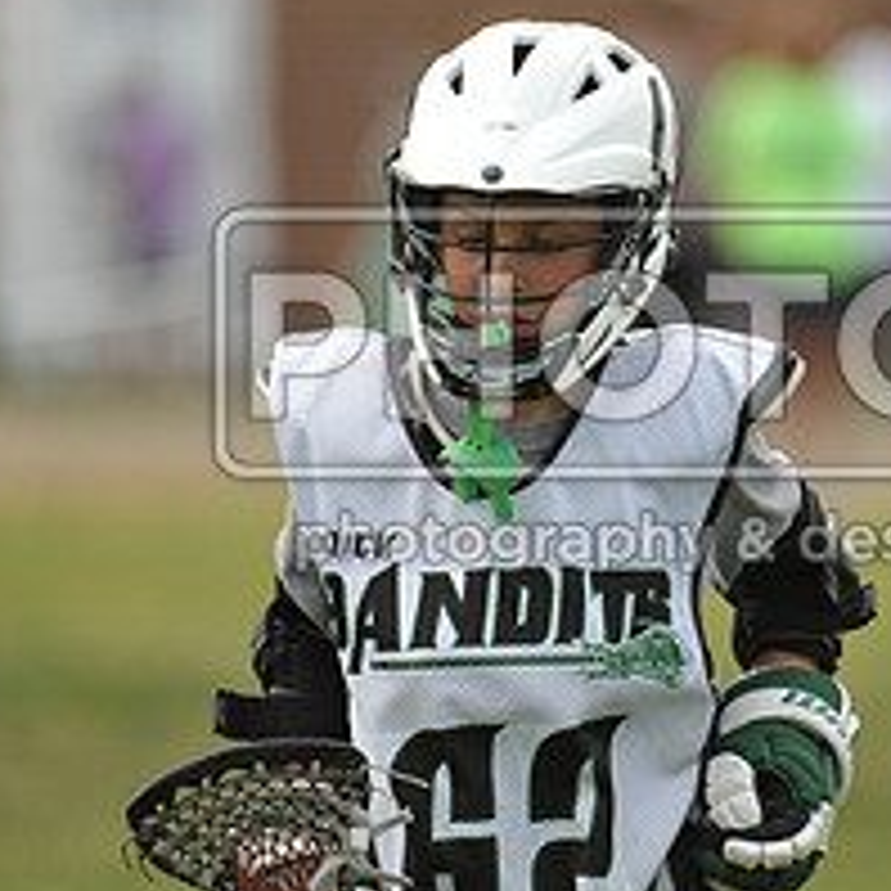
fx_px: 22481
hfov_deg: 2.3
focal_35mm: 772
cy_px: 374
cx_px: 752
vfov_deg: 2.3
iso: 800
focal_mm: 310
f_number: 4
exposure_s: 1/2500
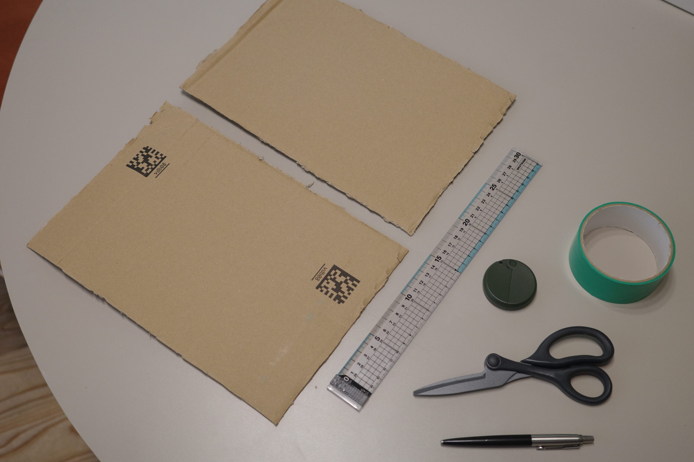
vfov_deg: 33.4
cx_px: 347
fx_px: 771
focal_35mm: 40
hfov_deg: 48.5
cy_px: 231
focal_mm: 26
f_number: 2.8
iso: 640
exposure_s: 1/60
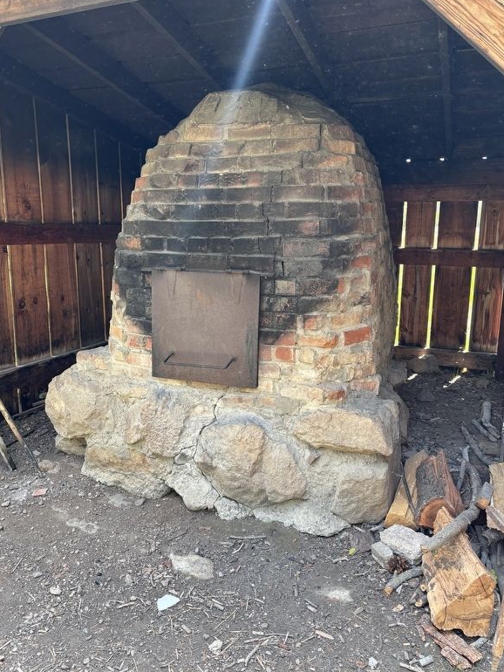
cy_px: 327
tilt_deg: -11.3
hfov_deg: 51.4
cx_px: 245
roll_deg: +0.0
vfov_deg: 65.3
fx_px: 524
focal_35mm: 27
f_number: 1.6
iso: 64
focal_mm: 5.96
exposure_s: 1/121
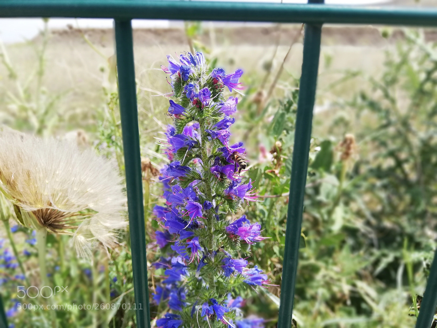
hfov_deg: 67.3
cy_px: 164
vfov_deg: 53.1
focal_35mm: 26
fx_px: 328
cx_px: 218
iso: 50
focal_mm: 3.81
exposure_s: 1/559
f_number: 4
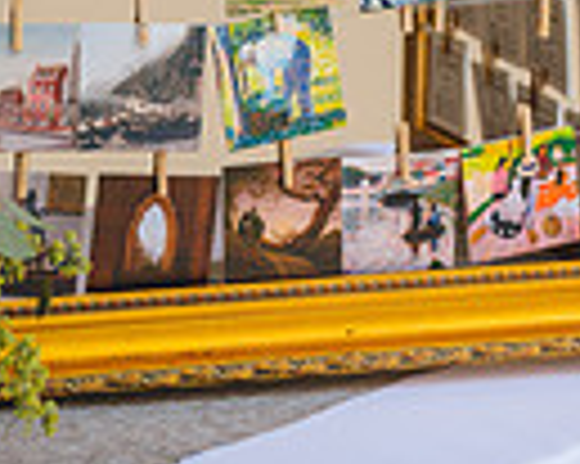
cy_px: -50
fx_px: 2693
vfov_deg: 9.7
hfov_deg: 12.3
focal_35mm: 157
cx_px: 155
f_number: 2.8
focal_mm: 48
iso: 400
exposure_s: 1/800
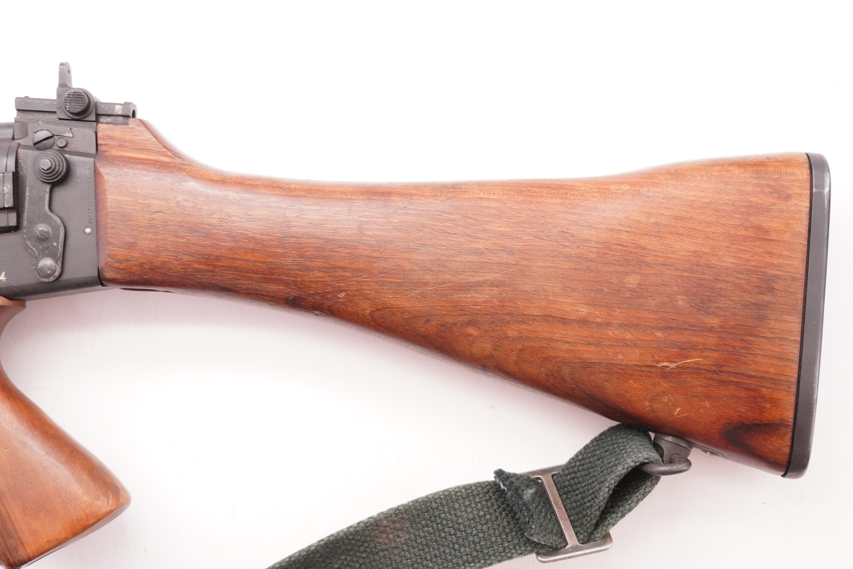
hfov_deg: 37.8
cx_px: 426
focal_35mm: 52
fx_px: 1245
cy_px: 284
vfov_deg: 25.8
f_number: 5.6
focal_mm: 35
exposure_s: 1/125
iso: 1000
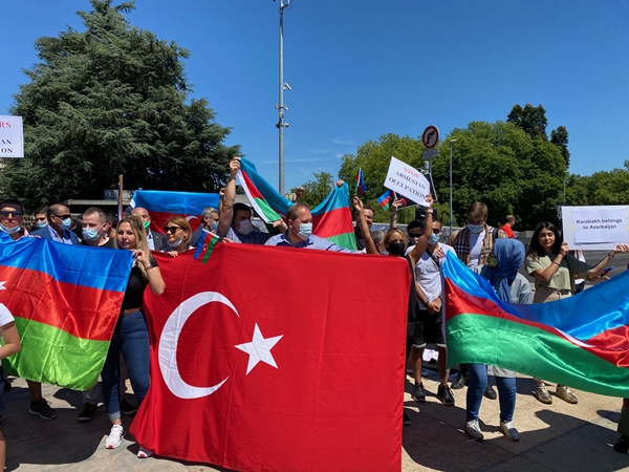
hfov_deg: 67.3
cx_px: 314
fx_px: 472
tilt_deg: -5.2
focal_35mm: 26
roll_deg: +0.1
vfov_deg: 53.1
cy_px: 236
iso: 32
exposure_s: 1/2890
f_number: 1.8
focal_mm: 4.25
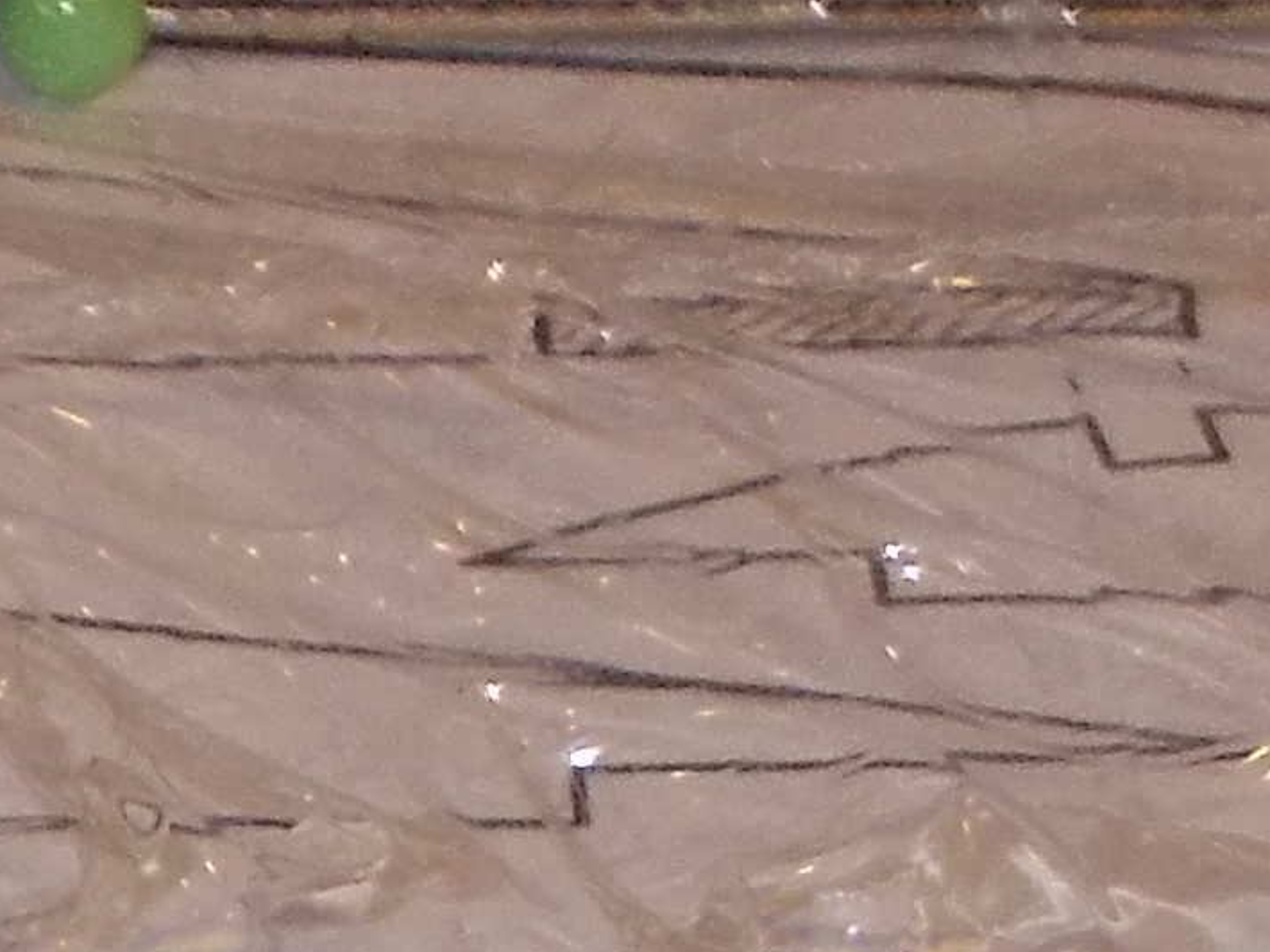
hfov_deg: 5.3
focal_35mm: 365
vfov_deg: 4.0
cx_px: -1676
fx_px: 13387
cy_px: 2276
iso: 200
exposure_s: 1/60
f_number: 4.3
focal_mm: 10
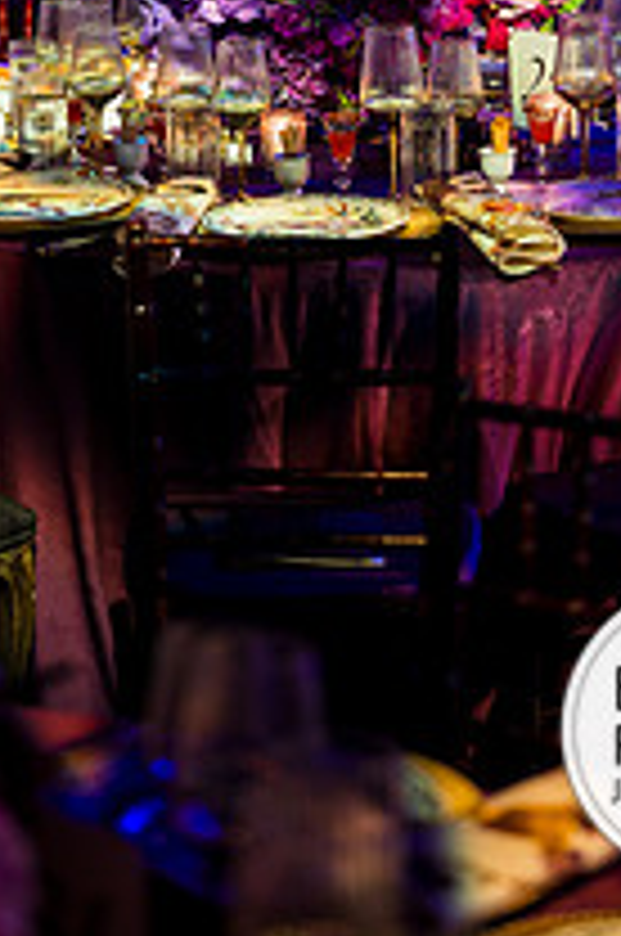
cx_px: 335
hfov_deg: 11.5
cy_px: 9
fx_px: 3089
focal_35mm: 119
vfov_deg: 16.9
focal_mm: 55
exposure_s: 1/125
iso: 560
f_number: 1.8
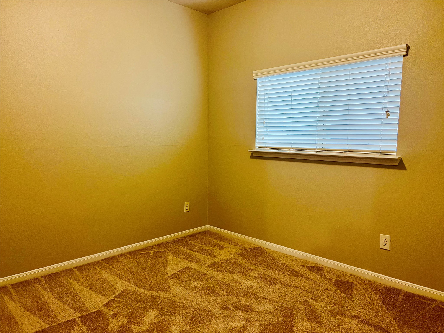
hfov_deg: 67.3
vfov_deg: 53.1
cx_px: 222
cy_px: 166
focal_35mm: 26
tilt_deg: -7.3
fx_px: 333
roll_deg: -0.4
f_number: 1.5
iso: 125
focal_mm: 5.7
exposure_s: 1/60
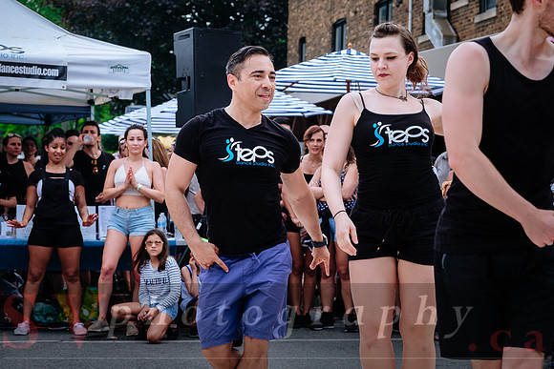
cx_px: 232
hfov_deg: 23.3
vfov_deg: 15.7
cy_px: 195
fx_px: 1342
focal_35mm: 87
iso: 200
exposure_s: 1/500
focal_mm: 50
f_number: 4
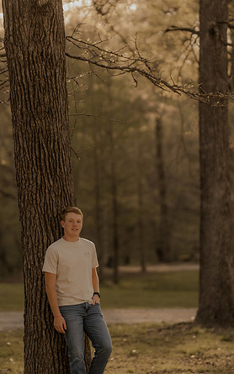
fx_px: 1337
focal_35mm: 131
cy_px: 186
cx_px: 114
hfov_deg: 10.0
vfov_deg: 15.9
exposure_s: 1/1600
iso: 250
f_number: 1.6
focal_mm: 85
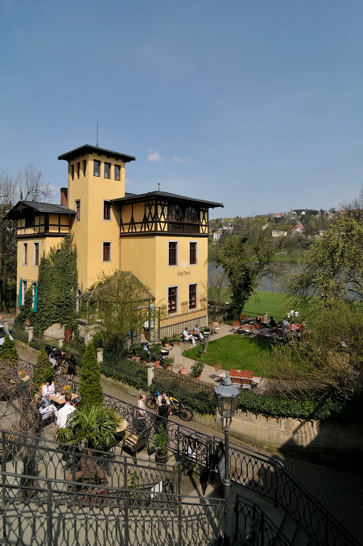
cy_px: 273
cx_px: 182
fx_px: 273
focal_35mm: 18
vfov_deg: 90.1
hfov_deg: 67.3
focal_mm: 12
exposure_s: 1/1000
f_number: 8
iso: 200
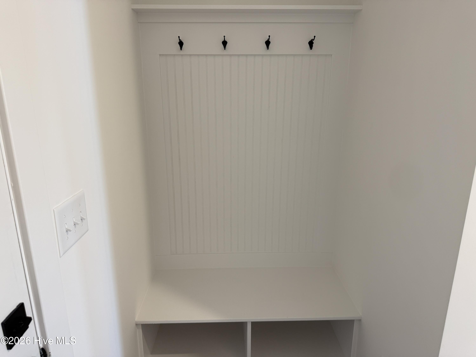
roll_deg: +0.1
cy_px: 178
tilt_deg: -15.7
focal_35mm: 24
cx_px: 238
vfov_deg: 56.8
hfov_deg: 71.6
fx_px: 330
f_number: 1.78
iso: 100
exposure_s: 1/60
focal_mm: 6.76
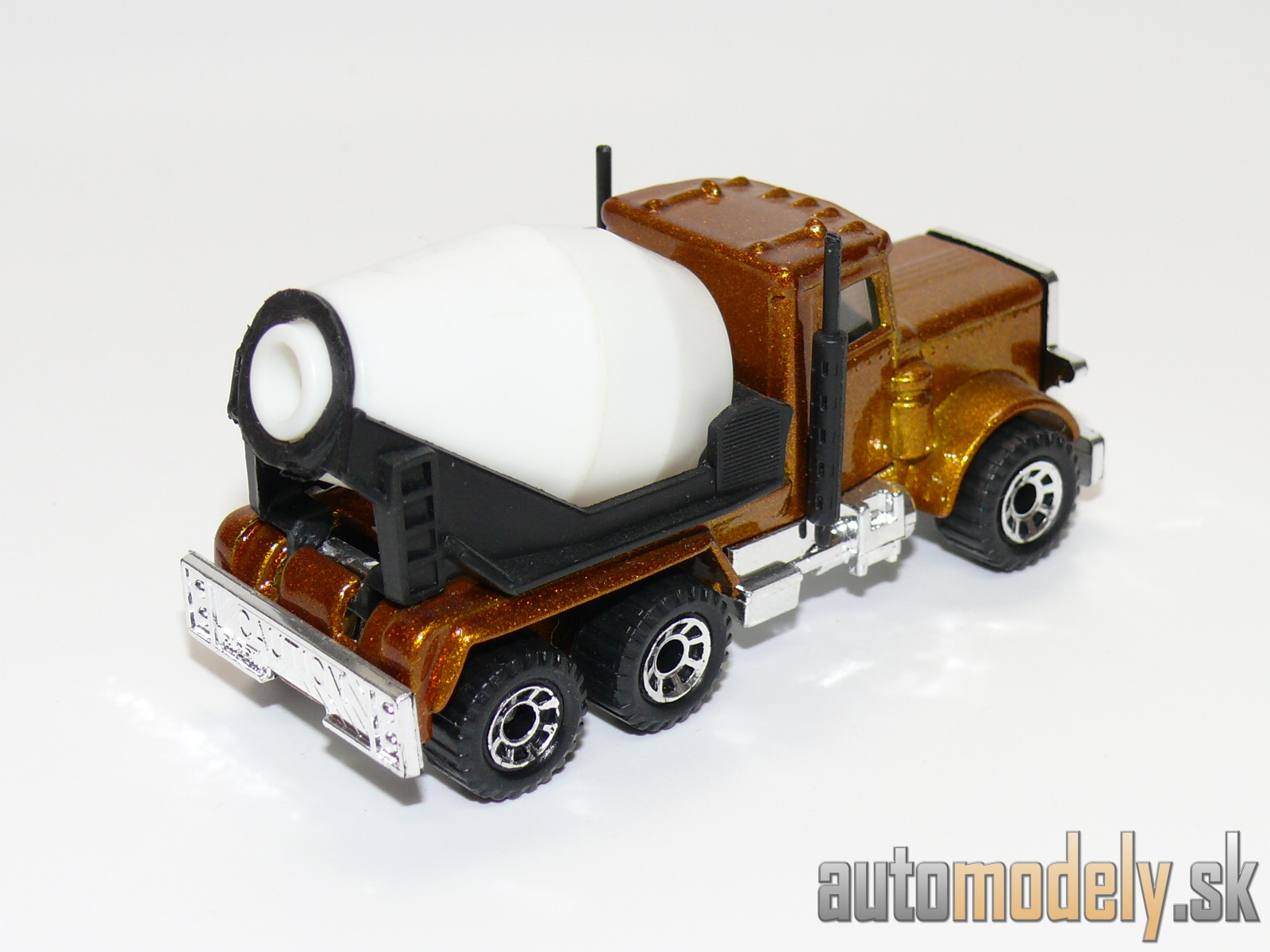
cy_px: 476
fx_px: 3265
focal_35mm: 89
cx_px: 635
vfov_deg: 16.6
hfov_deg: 22.0
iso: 100
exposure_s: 1/30
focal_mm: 12.5
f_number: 4
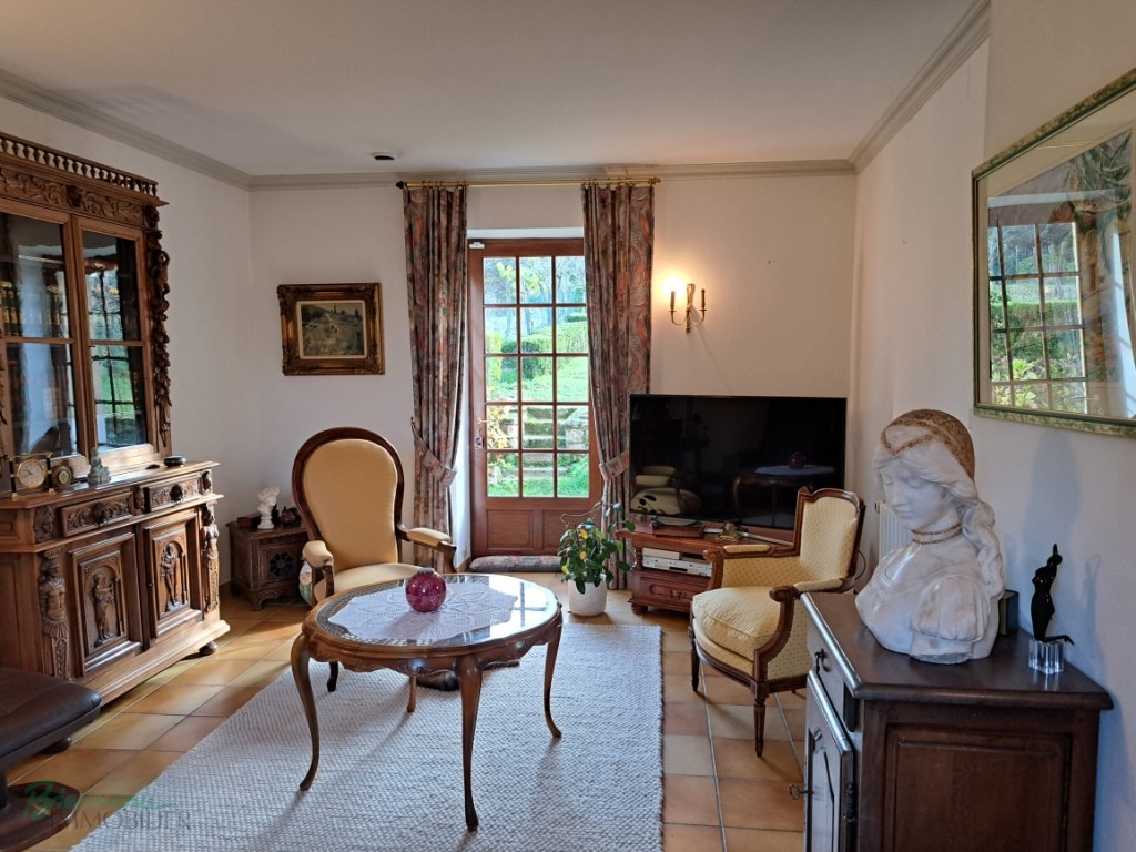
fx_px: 788
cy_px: 426
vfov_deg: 56.8
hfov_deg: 71.6
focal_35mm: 24
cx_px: 568
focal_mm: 5.23
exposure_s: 1/50
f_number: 1.8
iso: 160
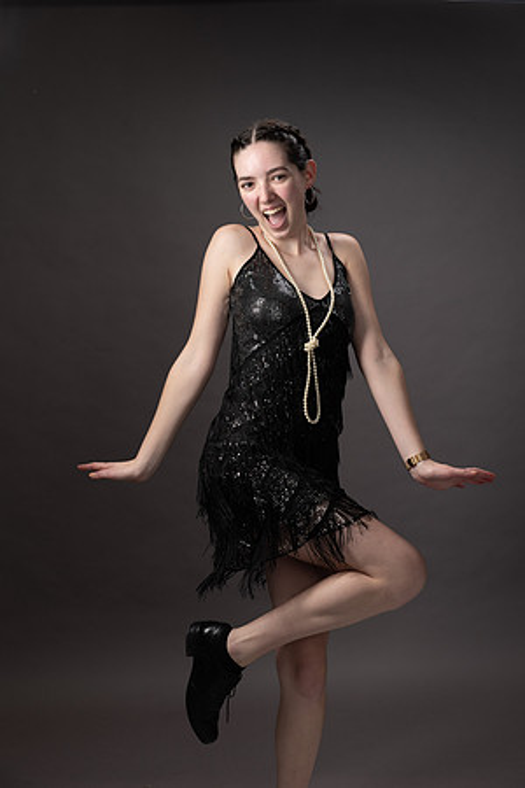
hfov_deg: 27.0
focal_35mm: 50
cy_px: 394
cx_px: 262
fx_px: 1094
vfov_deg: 39.6
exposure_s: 1/160
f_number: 6.3
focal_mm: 50
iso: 100
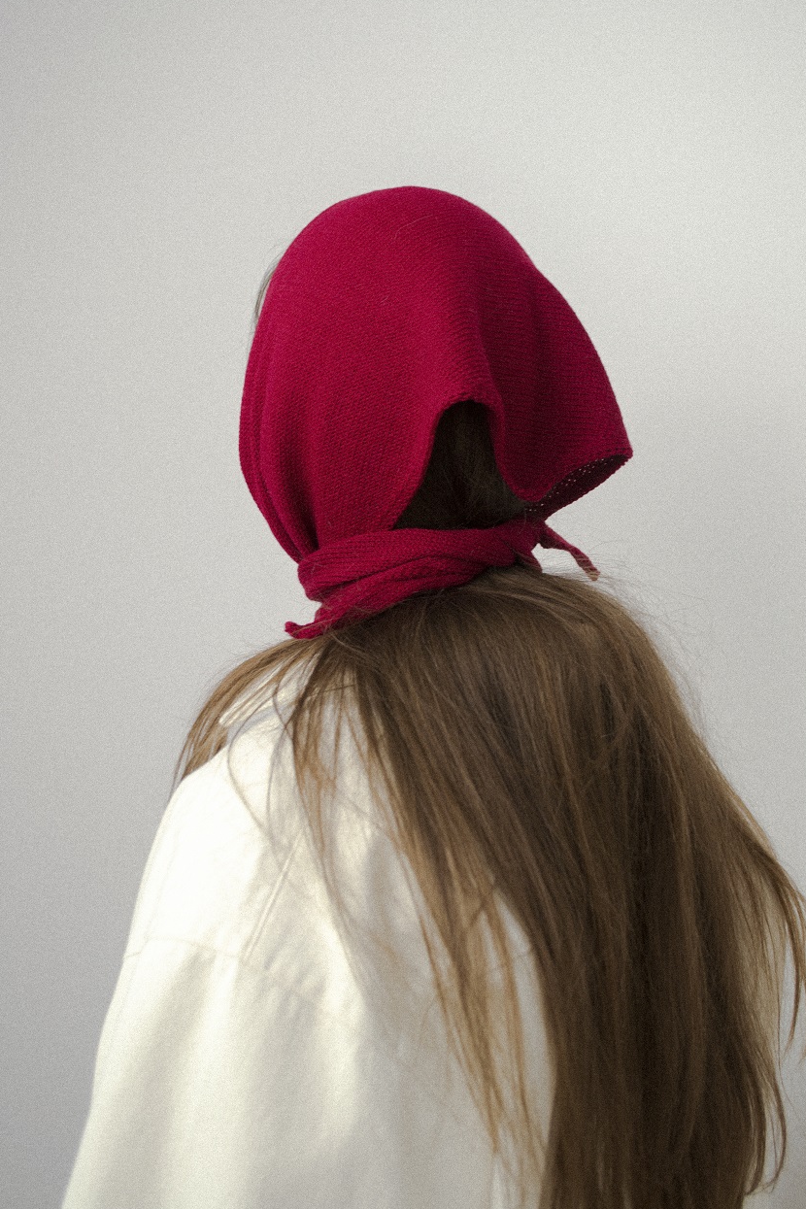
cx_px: 428
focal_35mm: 40
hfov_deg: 33.4
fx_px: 1343
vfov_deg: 48.4
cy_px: 550
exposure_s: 1/50
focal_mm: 24
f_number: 4.5
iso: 100
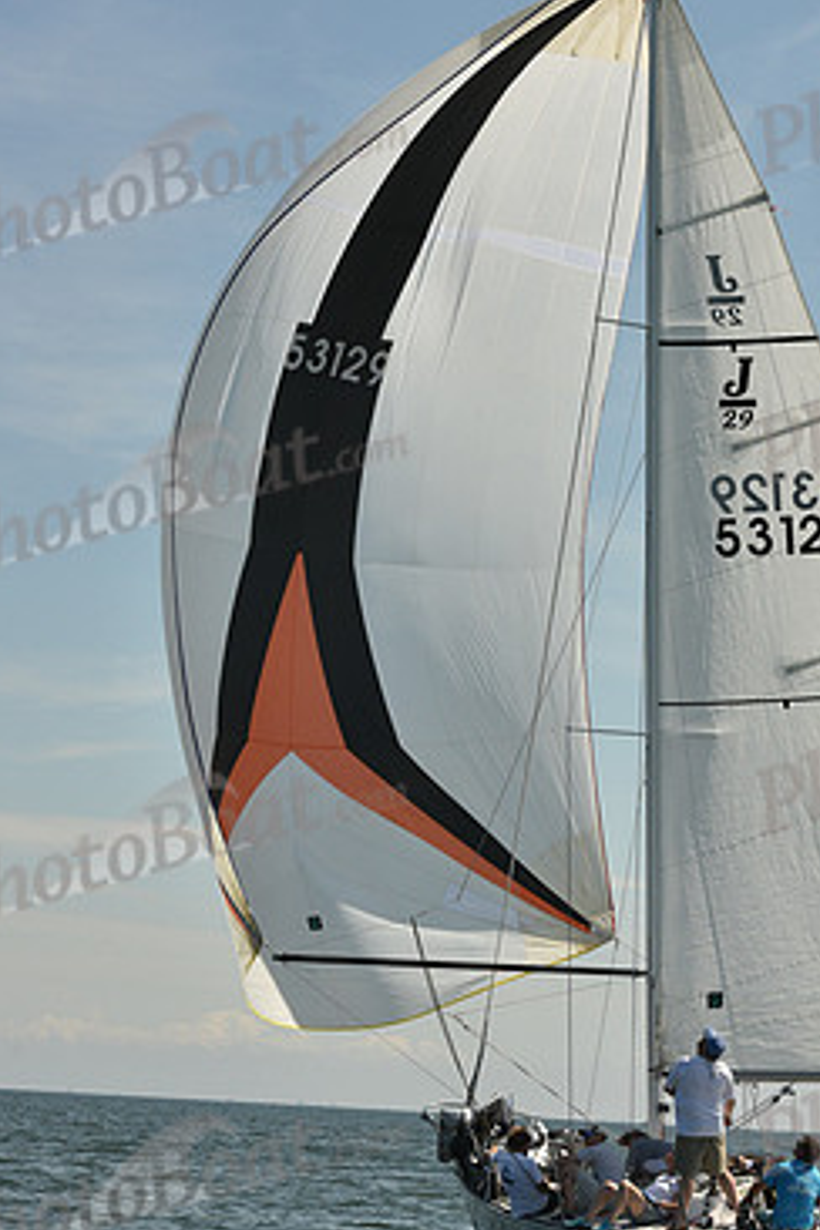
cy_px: 622
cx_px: 583
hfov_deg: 12.3
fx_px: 3792
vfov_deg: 18.4
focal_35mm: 111
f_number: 10
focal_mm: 70
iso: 320
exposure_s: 1/1250
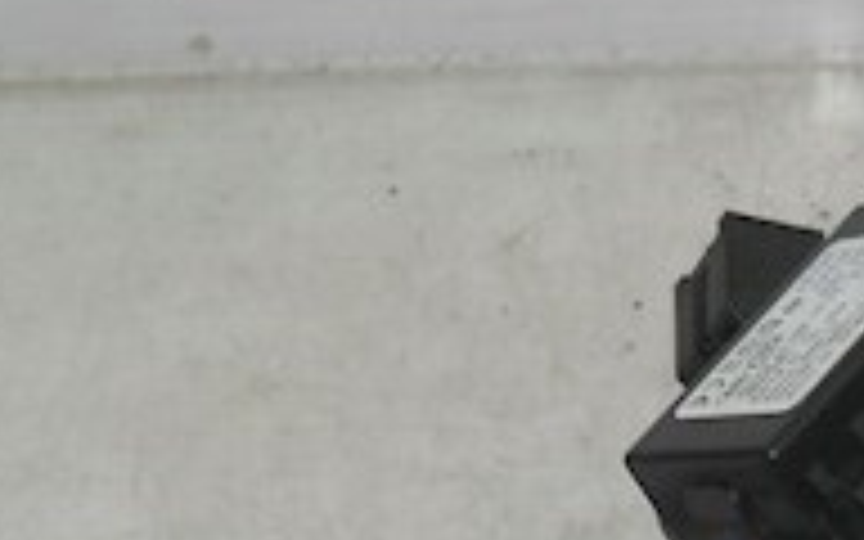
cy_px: 796
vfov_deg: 8.8
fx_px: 3414
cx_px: 976
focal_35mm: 145
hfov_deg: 14.1
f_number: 5.5
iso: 80
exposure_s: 1/40
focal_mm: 6.72
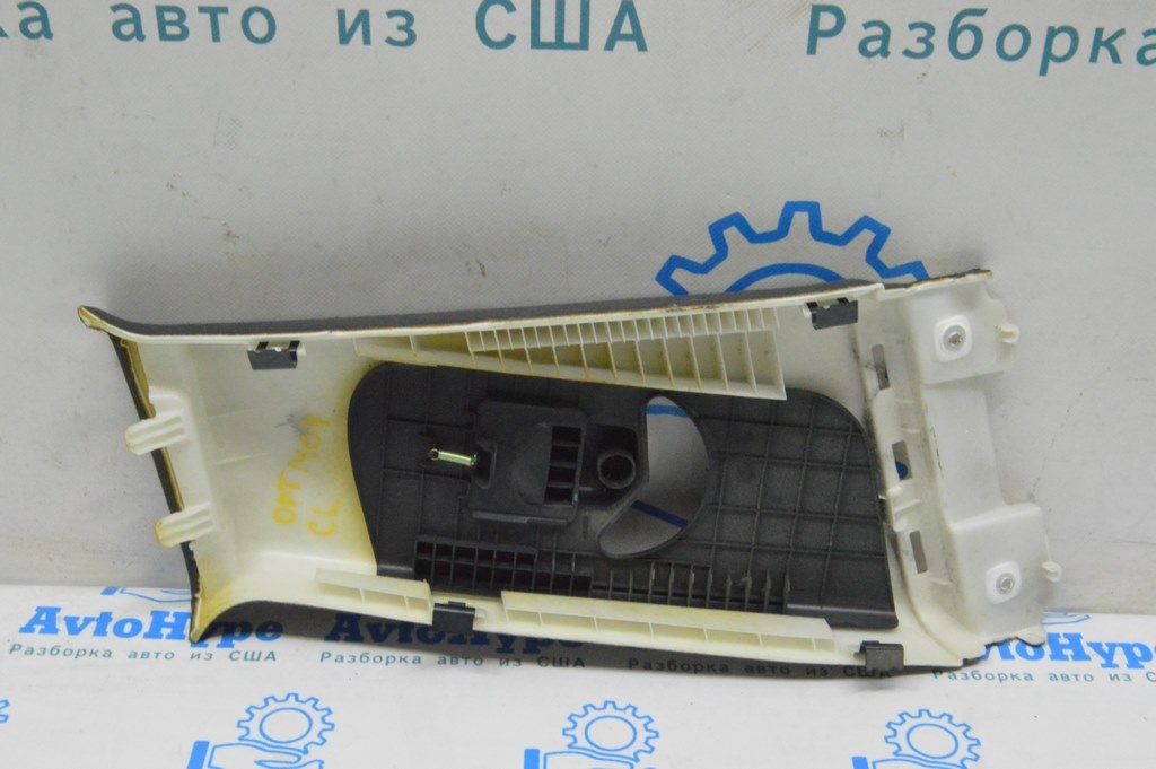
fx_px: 1540
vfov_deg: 28.0
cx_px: 578
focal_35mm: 48
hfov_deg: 41.1
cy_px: 384
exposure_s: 1/20
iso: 6400
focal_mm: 32
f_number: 20
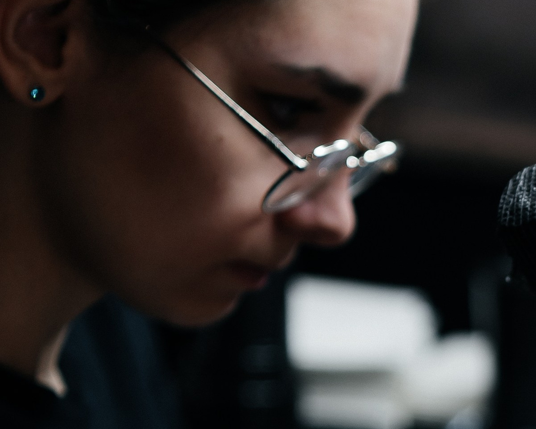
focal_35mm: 144
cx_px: 474
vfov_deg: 10.6
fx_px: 2285
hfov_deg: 13.3
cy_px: 503
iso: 500
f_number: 1.8
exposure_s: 1/640
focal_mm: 45
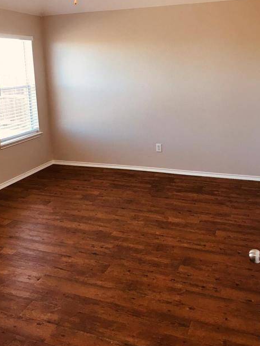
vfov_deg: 52.2
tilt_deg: -11.6
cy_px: 137
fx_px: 350
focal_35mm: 35
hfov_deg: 40.7
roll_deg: +1.3
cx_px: 130
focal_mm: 3.99
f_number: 1.8
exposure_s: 1/30
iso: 25
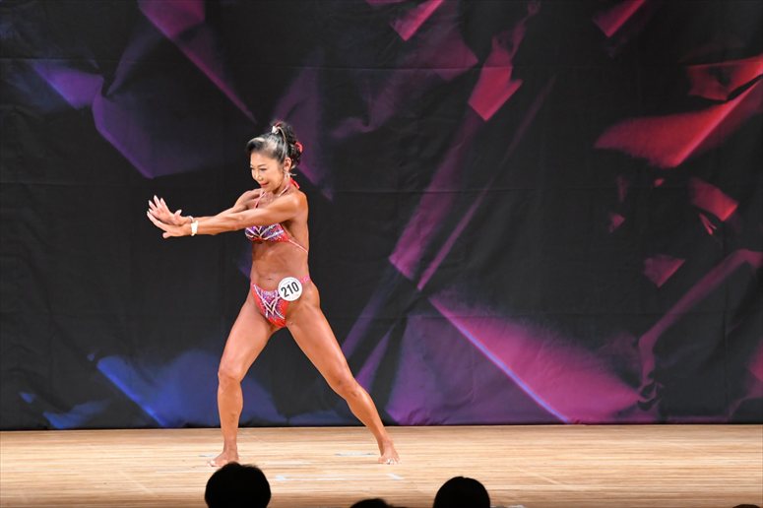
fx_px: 5720
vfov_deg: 5.1
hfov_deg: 7.6
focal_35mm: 270
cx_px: 382
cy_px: 254
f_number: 5.6
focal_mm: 180
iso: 4000
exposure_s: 1/400
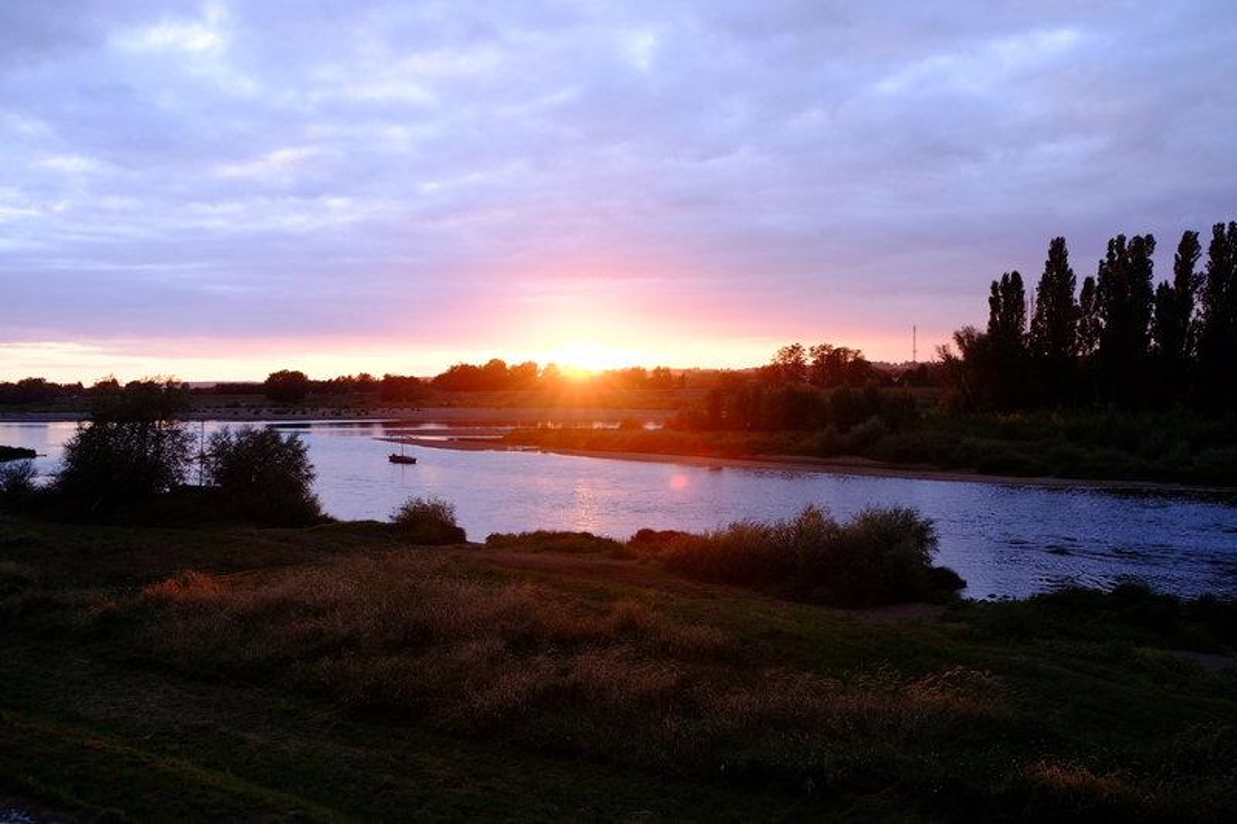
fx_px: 1202
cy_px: 412
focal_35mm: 35
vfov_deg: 37.8
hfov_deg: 54.4
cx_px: 618
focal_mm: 23
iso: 400
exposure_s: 1/80
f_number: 4
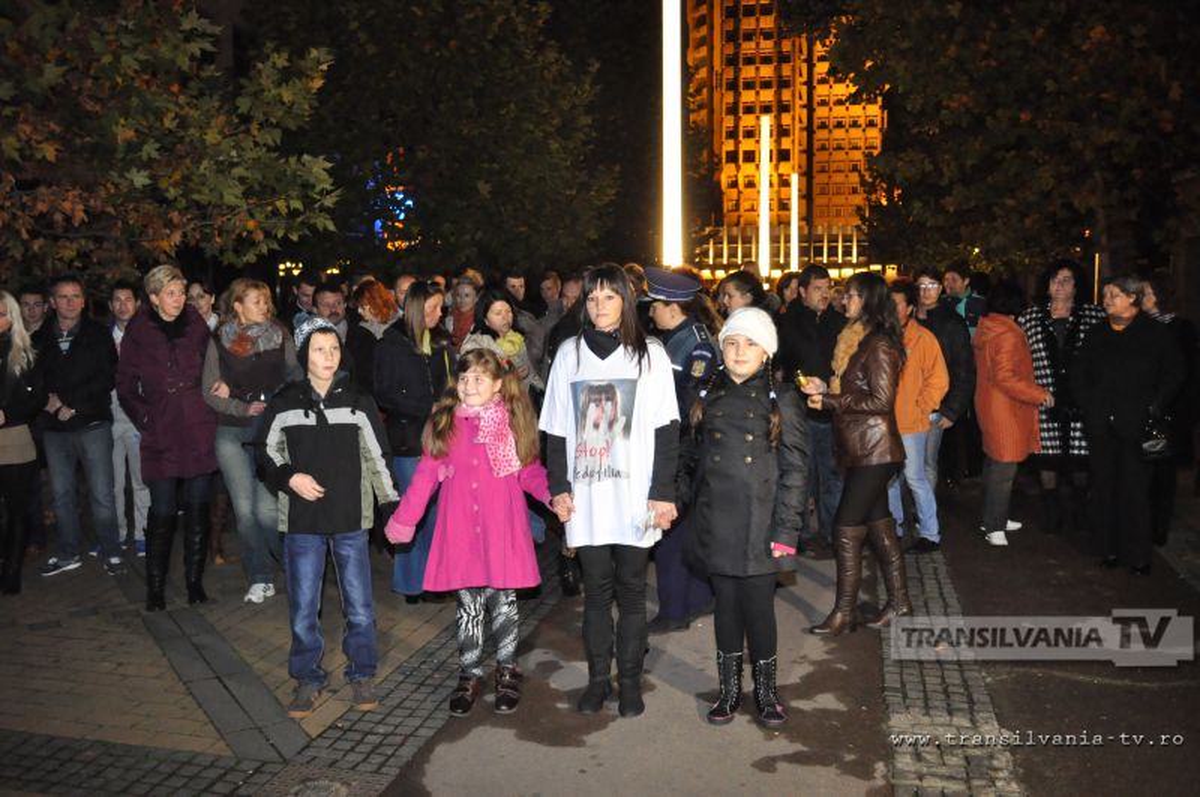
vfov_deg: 39.9
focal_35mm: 33
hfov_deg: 57.3
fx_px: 1098
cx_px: 600
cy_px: 398
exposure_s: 1/50
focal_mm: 22
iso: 3200
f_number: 3.8
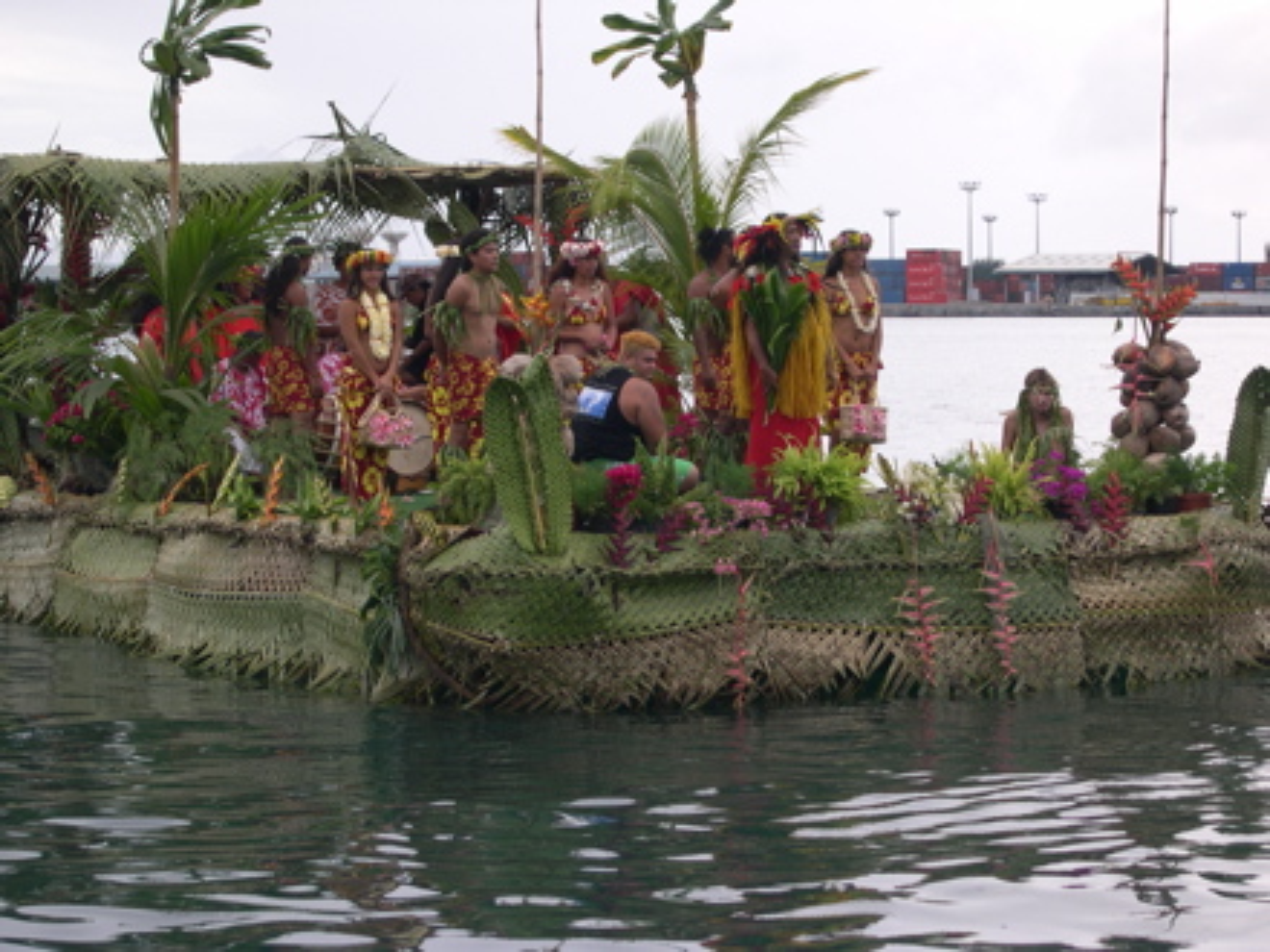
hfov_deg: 20.2
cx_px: 635
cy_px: 476
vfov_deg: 15.2
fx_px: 3559
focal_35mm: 97
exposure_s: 1/261
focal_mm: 20.5
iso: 100
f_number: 4.6
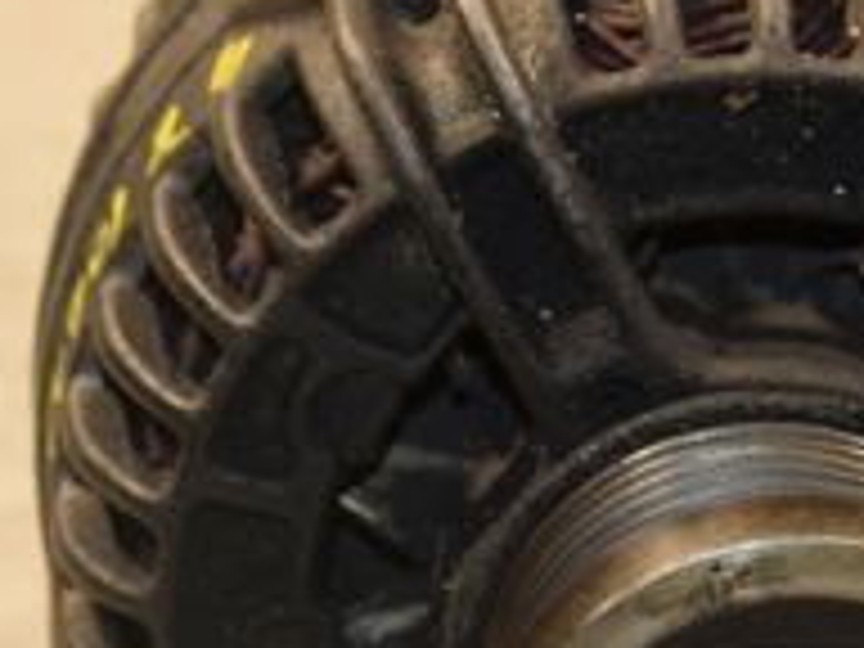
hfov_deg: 7.9
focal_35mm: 250
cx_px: 608
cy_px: 504
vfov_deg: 5.9
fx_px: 6240
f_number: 5
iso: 800
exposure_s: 1/125
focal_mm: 52
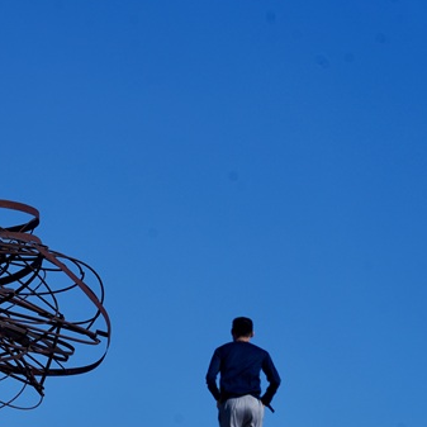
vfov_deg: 4.3
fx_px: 5624
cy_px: 320
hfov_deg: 4.3
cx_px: -34
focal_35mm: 403
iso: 100
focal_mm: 200
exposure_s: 1/500
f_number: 9.5
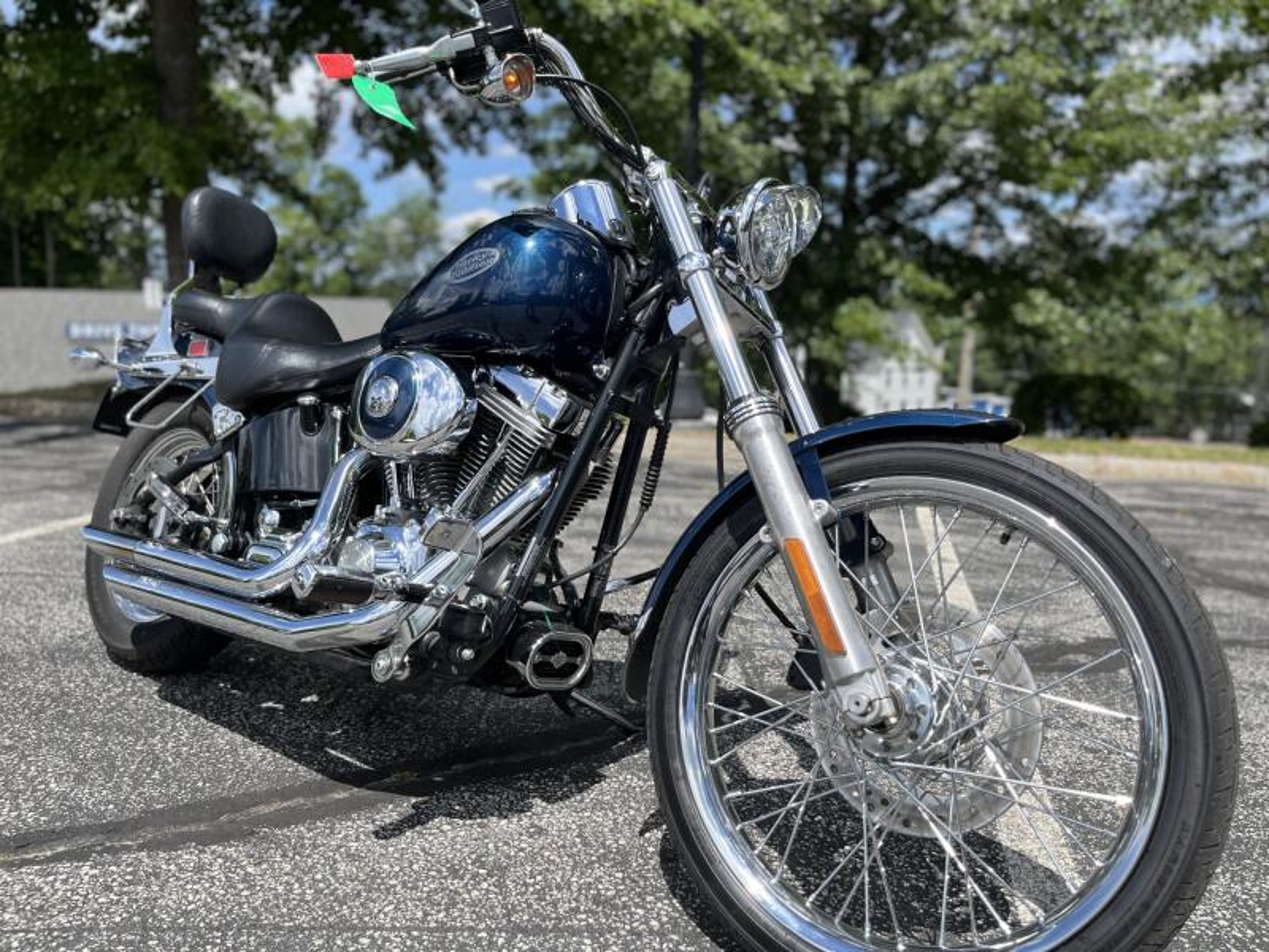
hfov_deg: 67.3
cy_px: 476
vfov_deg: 53.1
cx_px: 634
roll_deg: -0.1
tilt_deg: -10.6
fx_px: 953
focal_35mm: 26
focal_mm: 5.1
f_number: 1.6
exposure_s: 1/2463
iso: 50
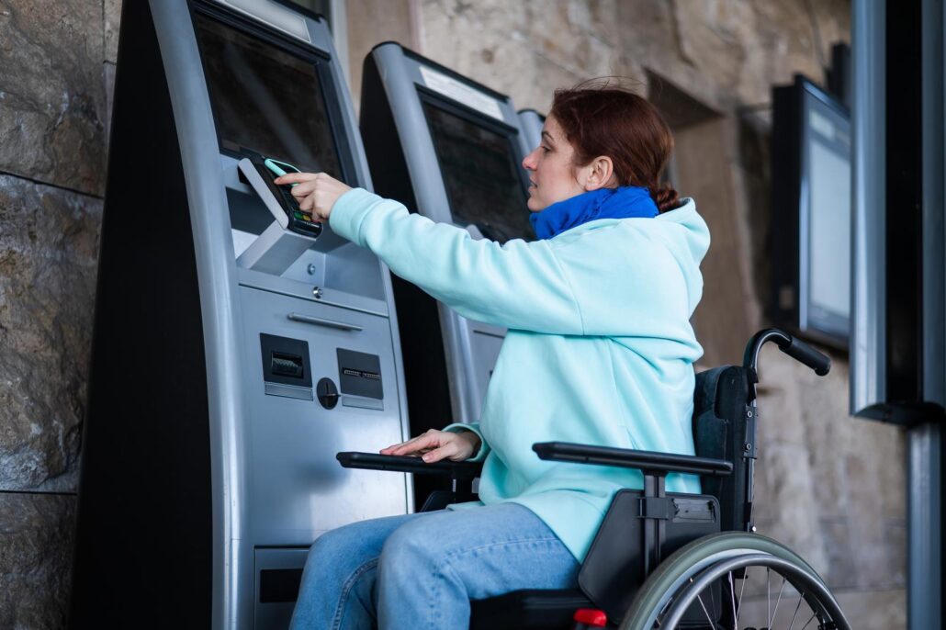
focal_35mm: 50
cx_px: 473
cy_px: 315
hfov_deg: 39.6
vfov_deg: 27.0
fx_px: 1313
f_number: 2.2
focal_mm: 50
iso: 250
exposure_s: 1/320
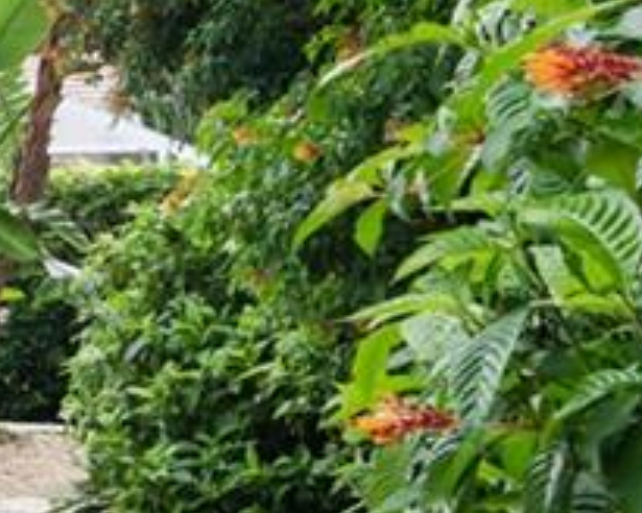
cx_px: -717
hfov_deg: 15.1
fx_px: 1862
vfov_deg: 15.7
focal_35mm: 98
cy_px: 227
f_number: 9
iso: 200
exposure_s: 1/80
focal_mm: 14
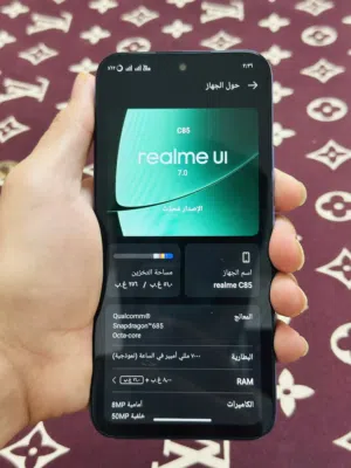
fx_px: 649
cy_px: 234
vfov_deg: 39.7
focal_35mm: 48
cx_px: 176
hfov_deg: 30.3
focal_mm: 6.86
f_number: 1.78
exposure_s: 1/33
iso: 320
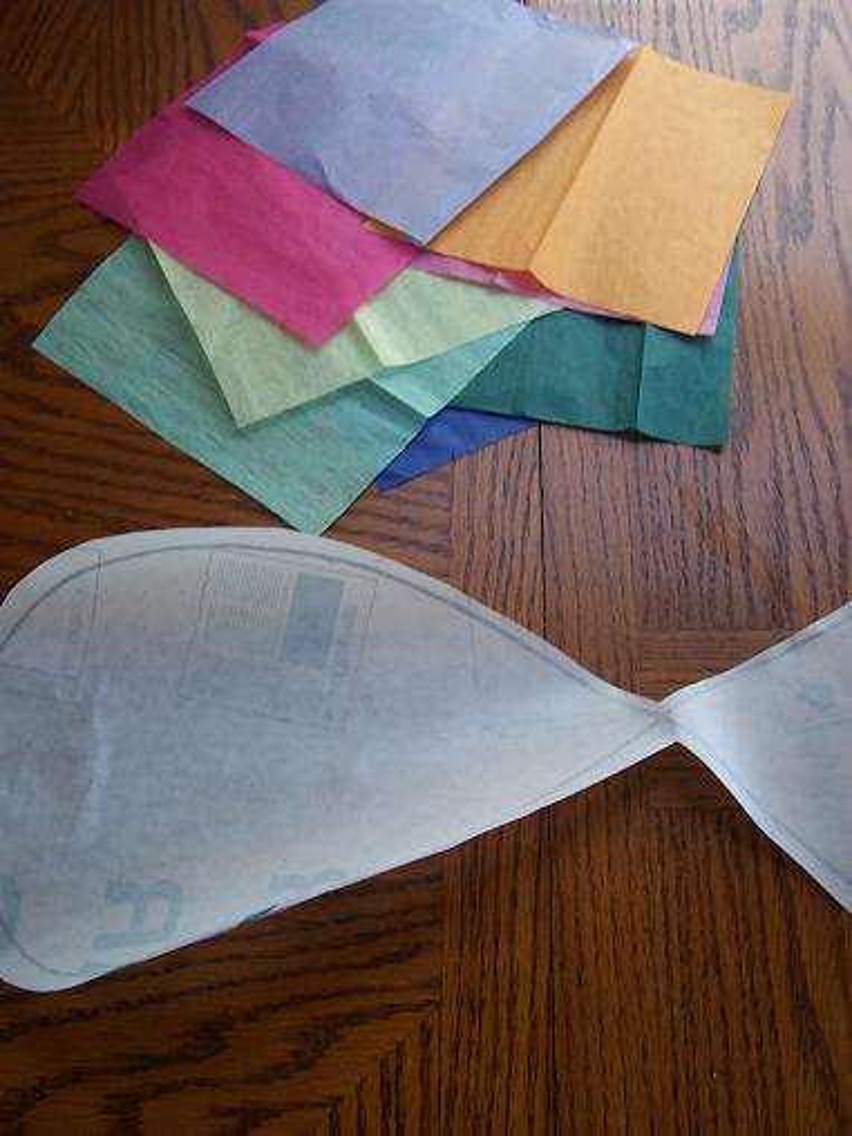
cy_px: 568
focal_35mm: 37
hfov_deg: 38.7
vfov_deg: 50.1
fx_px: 1214
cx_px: 426
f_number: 2.8
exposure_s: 1/30
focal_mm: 5.6
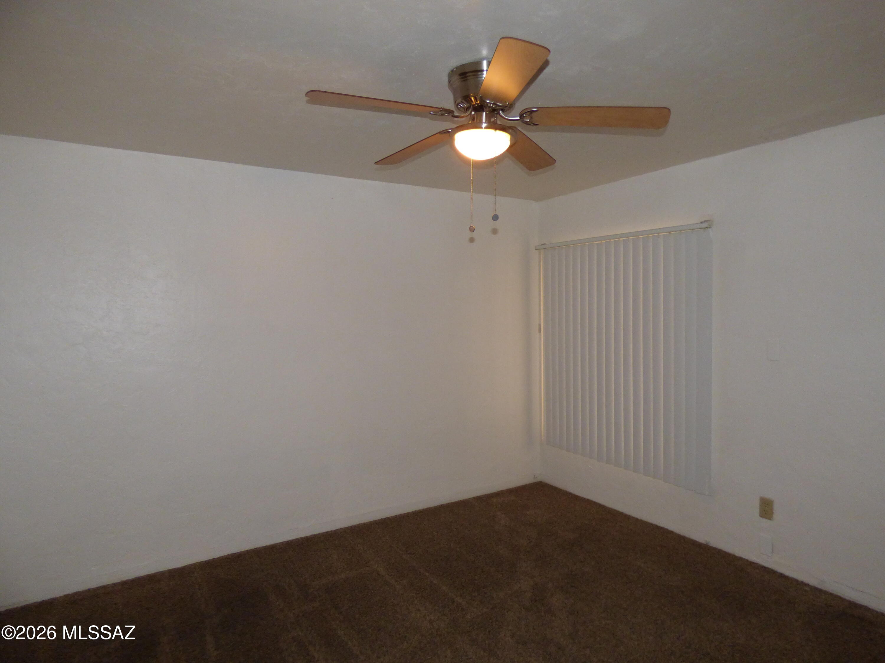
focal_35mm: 20
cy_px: 332
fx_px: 511
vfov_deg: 66.0
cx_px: 442
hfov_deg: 81.7
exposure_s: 1/125
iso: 320
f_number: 2.8
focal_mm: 3.58
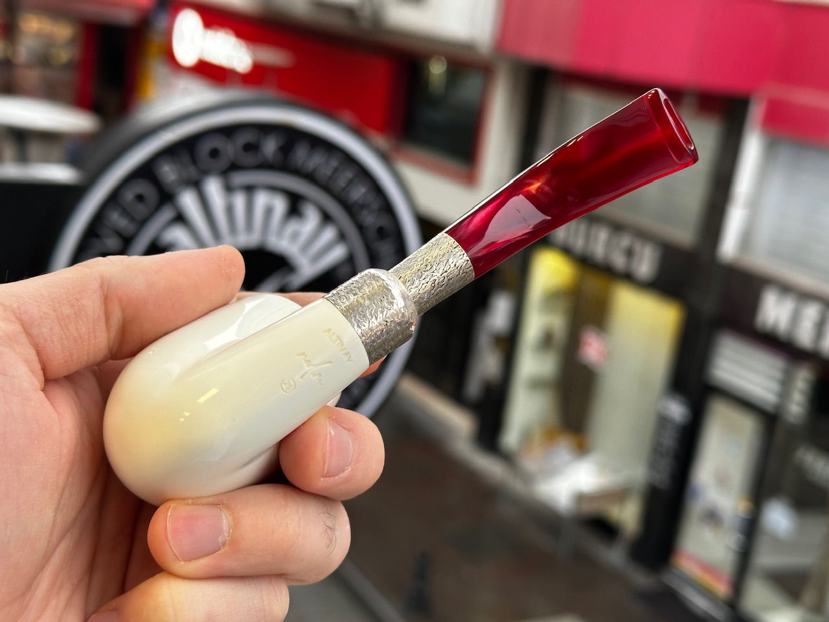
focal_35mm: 48
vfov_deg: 30.3
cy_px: 311
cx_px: 414
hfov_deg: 39.7
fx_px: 1150
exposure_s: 1/83
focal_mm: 6.86
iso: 80
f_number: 1.78
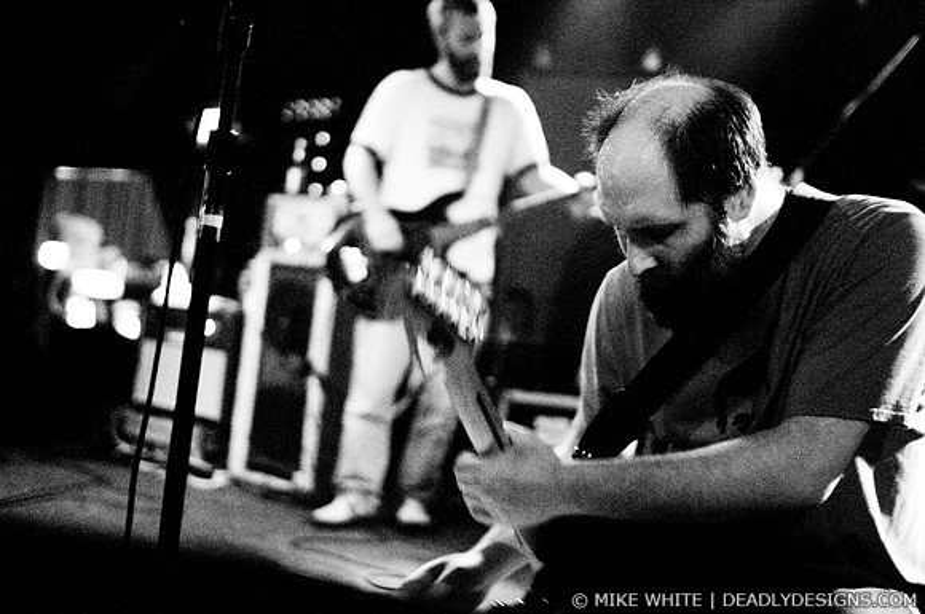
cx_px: 462
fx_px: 1155
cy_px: 307
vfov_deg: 29.8
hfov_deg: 43.7
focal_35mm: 45
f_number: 1.8
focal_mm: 30
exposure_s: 1/40
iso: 1000
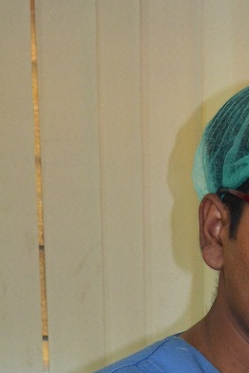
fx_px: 1844
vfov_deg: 11.3
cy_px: 451
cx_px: 473
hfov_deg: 7.5
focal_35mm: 178
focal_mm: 31
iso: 640
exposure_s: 1/50
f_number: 4.2
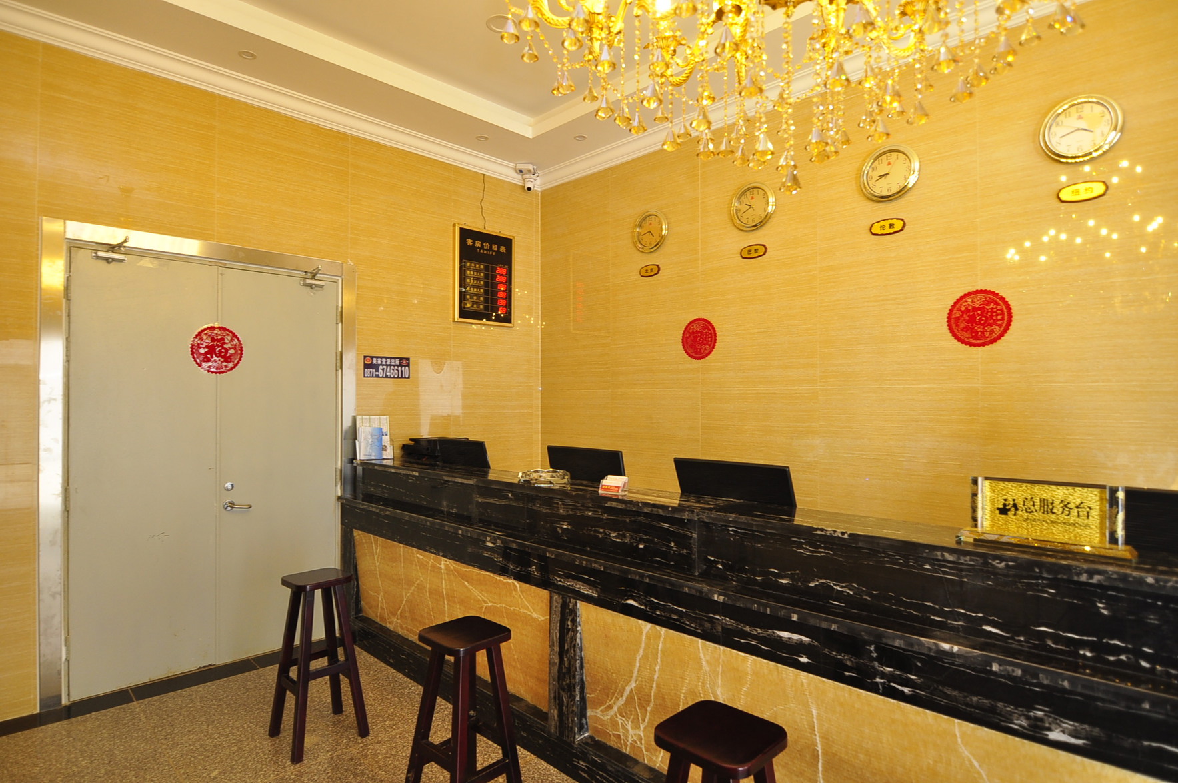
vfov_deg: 63.1
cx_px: 589
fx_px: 637
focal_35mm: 20
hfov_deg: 85.5
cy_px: 392
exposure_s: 1/40
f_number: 2.8
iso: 320
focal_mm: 13
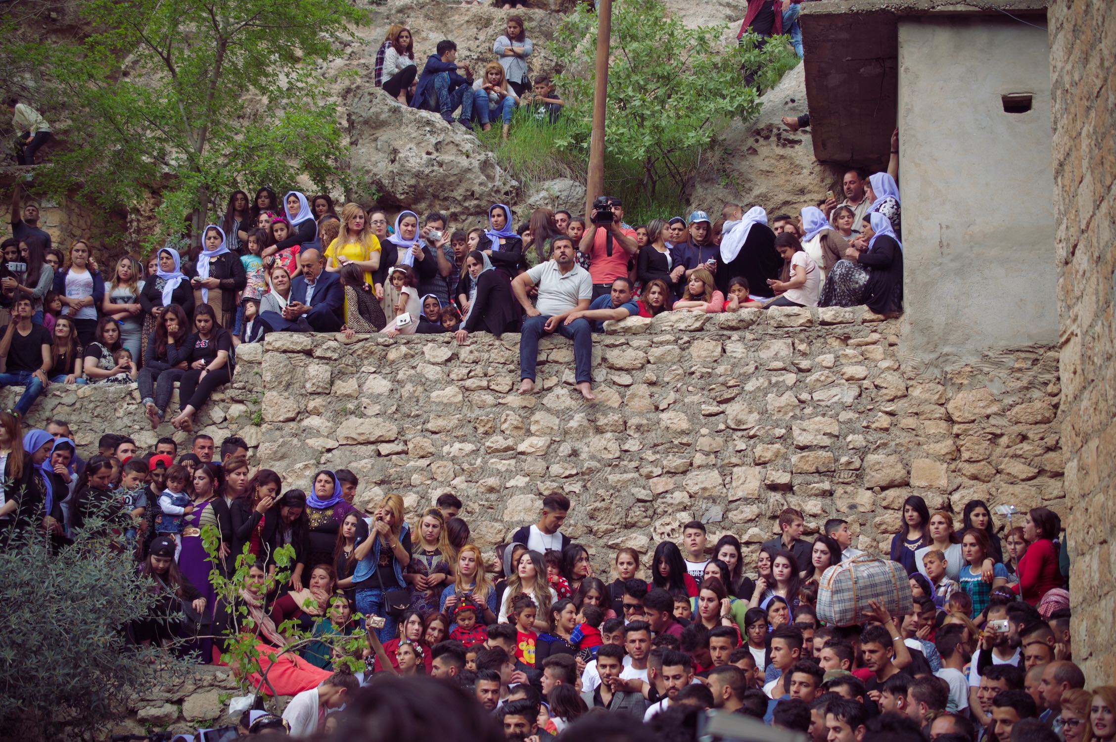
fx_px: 1858
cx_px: 558
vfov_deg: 22.6
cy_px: 371
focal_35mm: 60
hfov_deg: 33.4
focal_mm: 40
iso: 100
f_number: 2.8
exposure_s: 1/125
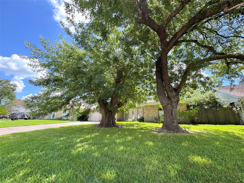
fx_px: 99
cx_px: 122
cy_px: 92
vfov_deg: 85.7
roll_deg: -0.4
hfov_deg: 102.1
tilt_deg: +14.4
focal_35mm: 14
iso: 40
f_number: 2.2
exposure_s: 1/217
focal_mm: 2.22
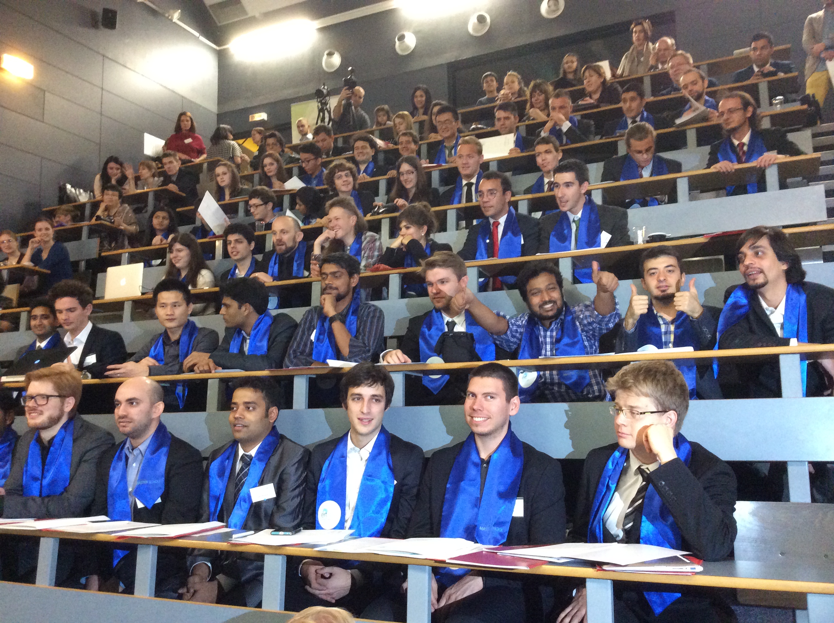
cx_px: 417
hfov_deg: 55.4
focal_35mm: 33
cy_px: 312
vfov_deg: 42.8
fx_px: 794
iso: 320
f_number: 2.4
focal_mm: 3.3
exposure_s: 1/24
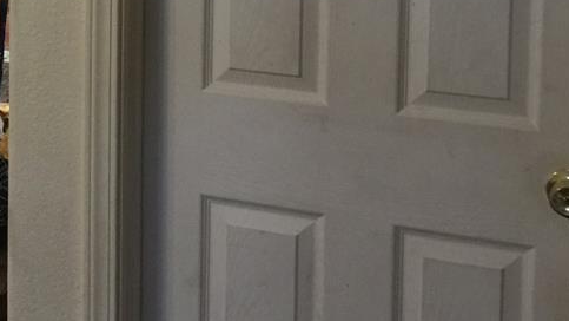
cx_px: -276
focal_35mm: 98
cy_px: -146
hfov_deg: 19.2
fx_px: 1479
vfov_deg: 11.9
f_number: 2.2
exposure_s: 1/17
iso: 80
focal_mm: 4.15
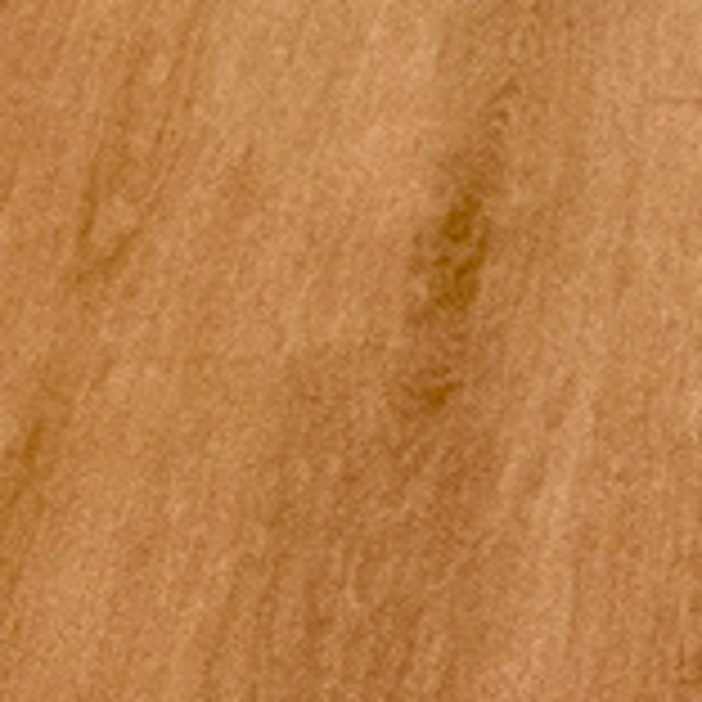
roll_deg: +0.1
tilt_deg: -14.1
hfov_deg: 13.9
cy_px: -1750
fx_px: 2799
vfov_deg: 9.2
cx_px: 855
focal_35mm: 122
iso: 160
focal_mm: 2.22
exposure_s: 1/120
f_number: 2.2
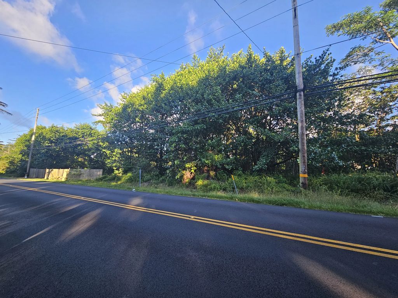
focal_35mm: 13
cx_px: 199
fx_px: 149
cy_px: 149
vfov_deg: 89.9
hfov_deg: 106.2
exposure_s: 1/251
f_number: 2.2
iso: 50
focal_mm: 2.2
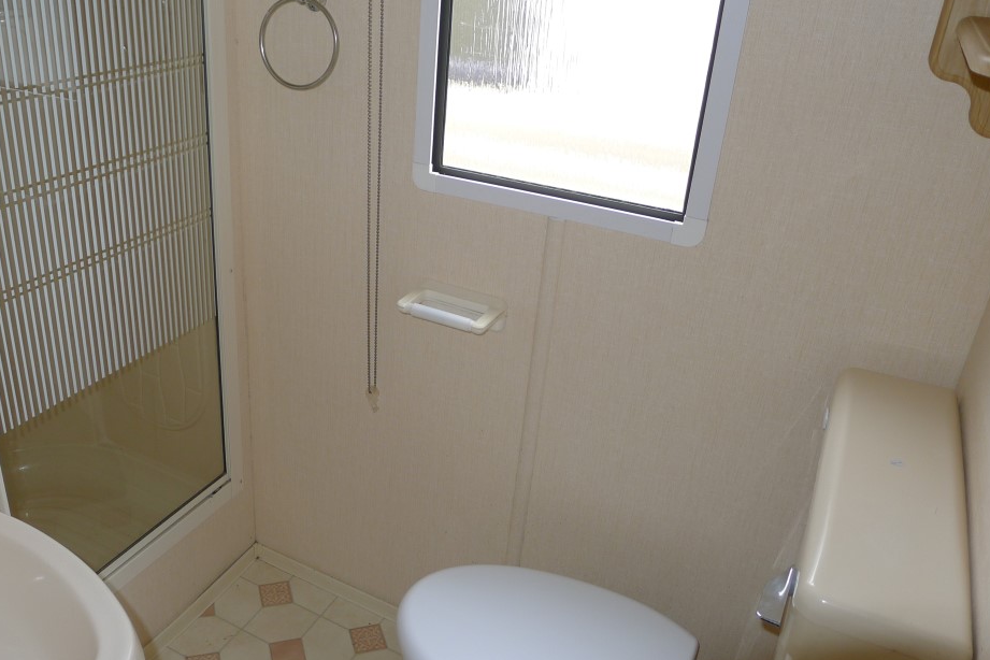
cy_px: 310
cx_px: 385
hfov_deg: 61.3
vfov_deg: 43.6
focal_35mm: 30
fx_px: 825
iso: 100
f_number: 2
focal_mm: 5.1
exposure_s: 1/100
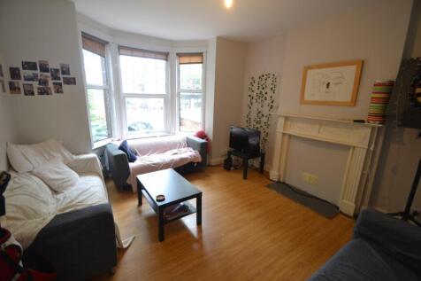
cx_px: 210
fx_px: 175
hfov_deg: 100.4
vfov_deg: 77.3
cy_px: 140
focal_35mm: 15
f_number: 3.5
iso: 400
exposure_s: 1/20
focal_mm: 10
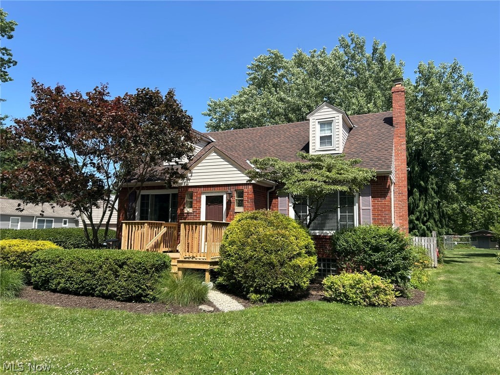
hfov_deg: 67.3
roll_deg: -0.9
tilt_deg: +7.7
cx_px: 250
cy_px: 188
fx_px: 376
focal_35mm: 26
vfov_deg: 53.1
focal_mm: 5.7
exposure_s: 1/2404
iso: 50
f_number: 1.5
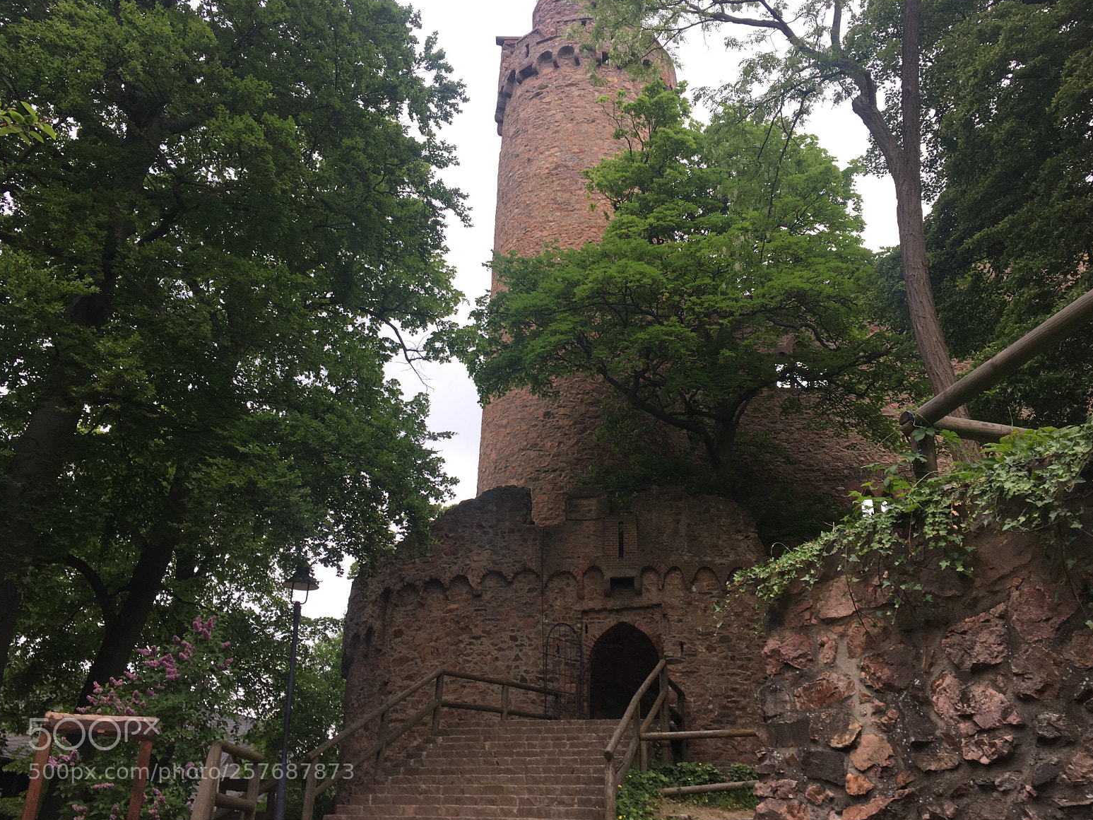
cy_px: 403
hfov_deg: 60.0
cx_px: 550
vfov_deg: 46.8
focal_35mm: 30
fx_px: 947
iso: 25
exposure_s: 1/377
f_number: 2.2
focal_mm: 4.15
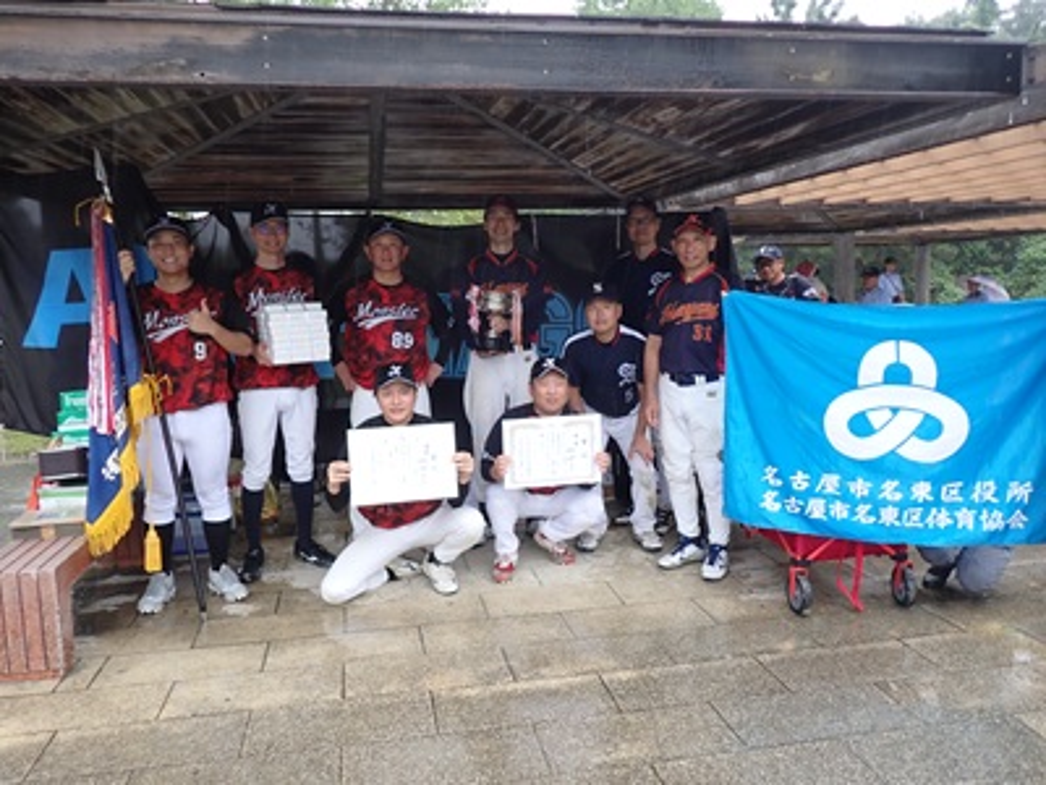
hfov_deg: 63.4
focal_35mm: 28
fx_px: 846
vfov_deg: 49.7
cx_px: 523
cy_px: 392
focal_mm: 5.05
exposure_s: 1/60
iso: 100
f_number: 2.2
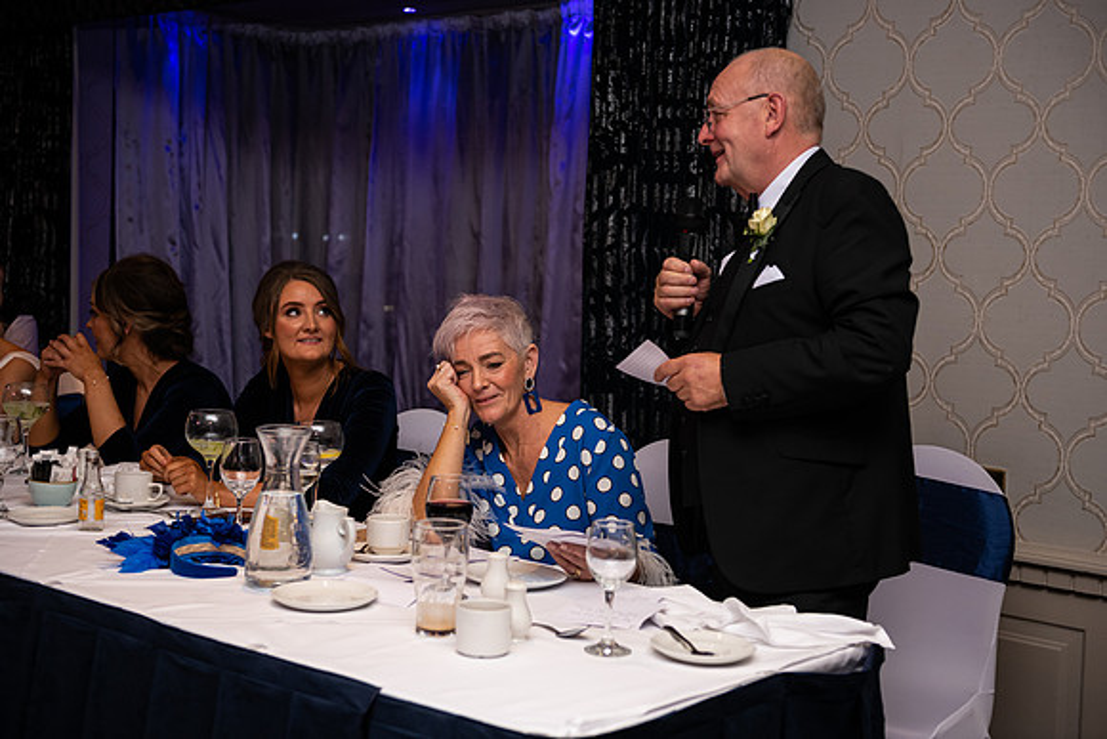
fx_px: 1384
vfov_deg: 29.9
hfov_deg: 43.6
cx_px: 554
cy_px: 370
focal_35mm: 45
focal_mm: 45
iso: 640
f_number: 3.5
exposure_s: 1/160
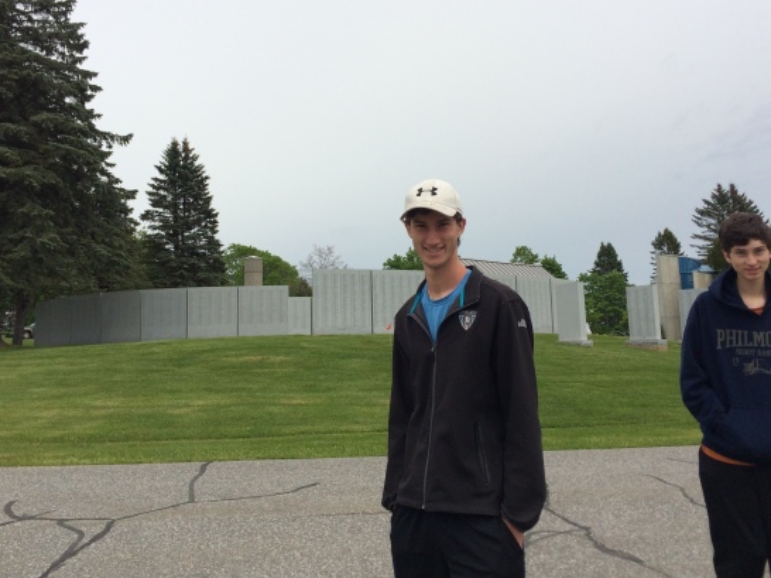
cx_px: 378
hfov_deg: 54.0
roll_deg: +1.2
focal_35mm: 34
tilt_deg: +5.1
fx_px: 757
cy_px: 243
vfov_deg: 41.6
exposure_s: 1/3165
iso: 32
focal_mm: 4.15
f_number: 2.2
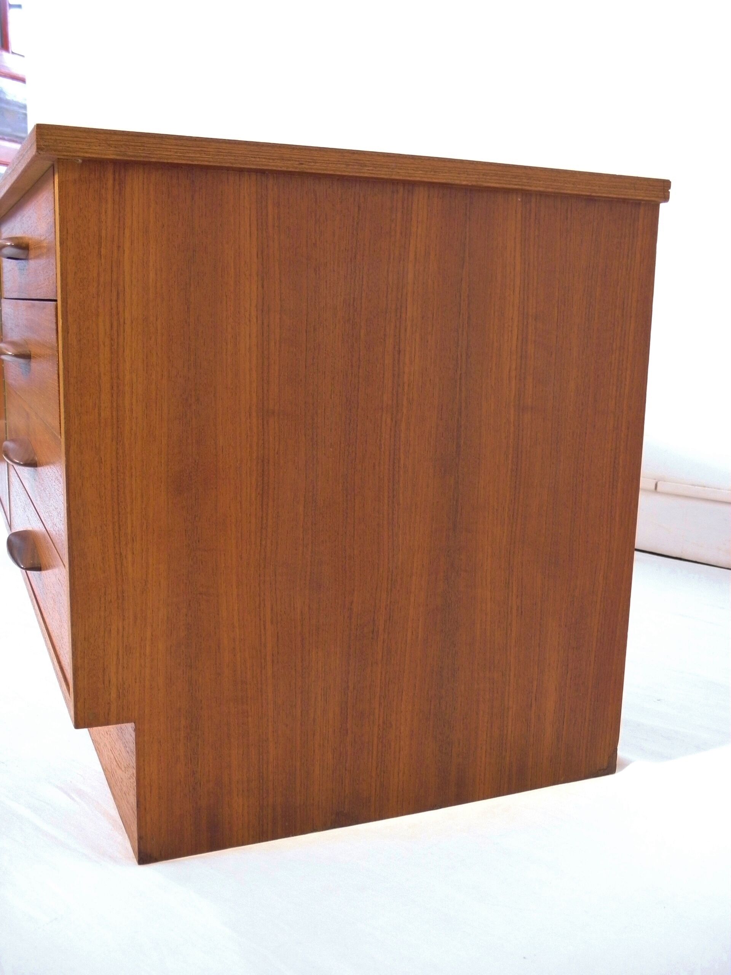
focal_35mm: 34
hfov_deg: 41.8
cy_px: 488
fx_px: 957
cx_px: 366
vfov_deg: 54.0
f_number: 3.7
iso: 200
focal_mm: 6.2
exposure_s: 1/8
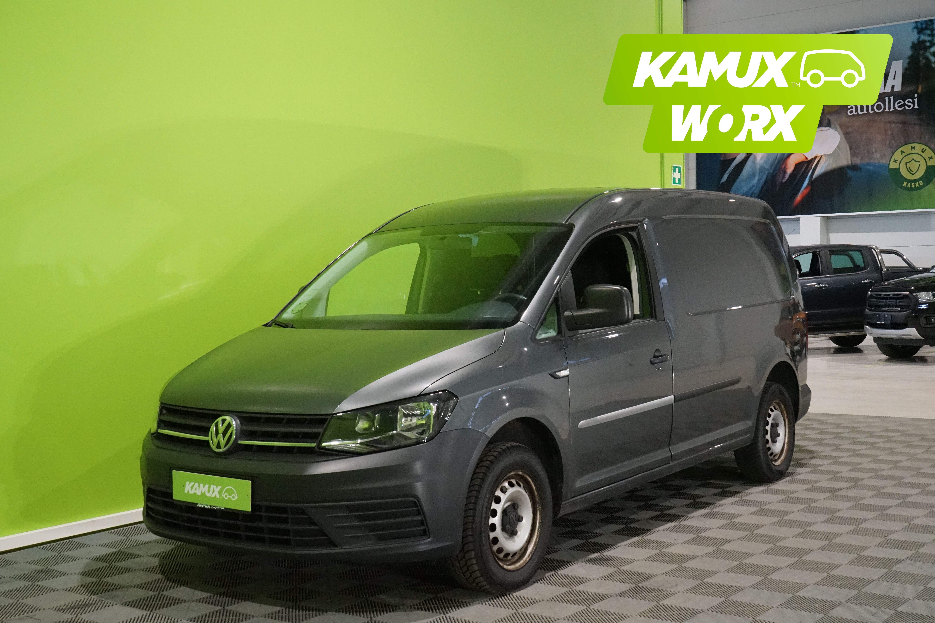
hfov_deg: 45.4
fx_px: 1117
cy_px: 312
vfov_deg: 31.2
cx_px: 468
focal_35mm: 43
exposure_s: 1/50
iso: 6400
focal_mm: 43
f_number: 14
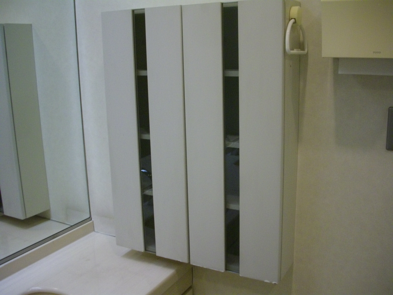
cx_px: 196
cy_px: 148
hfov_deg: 50.1
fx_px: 420
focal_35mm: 37
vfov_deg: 38.7
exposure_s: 1/50
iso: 311
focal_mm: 6.2
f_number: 2.8
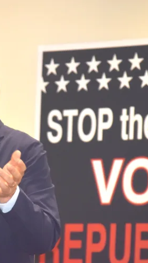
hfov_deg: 3.7
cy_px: 132
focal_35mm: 332
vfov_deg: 6.5
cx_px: -3
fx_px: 2314
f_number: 5
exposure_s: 1/125
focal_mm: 140
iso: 1400
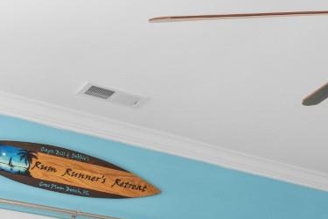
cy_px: 433
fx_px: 747
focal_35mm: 82
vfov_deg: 14.1
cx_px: 492
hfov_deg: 21.0
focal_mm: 13
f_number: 5
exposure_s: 1/6
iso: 100
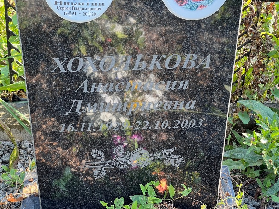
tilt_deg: -38.9
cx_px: 140
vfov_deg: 18.9
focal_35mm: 78
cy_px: 106
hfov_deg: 25.0
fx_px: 628
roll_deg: -2.2
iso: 64
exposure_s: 1/99
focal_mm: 9
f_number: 2.8
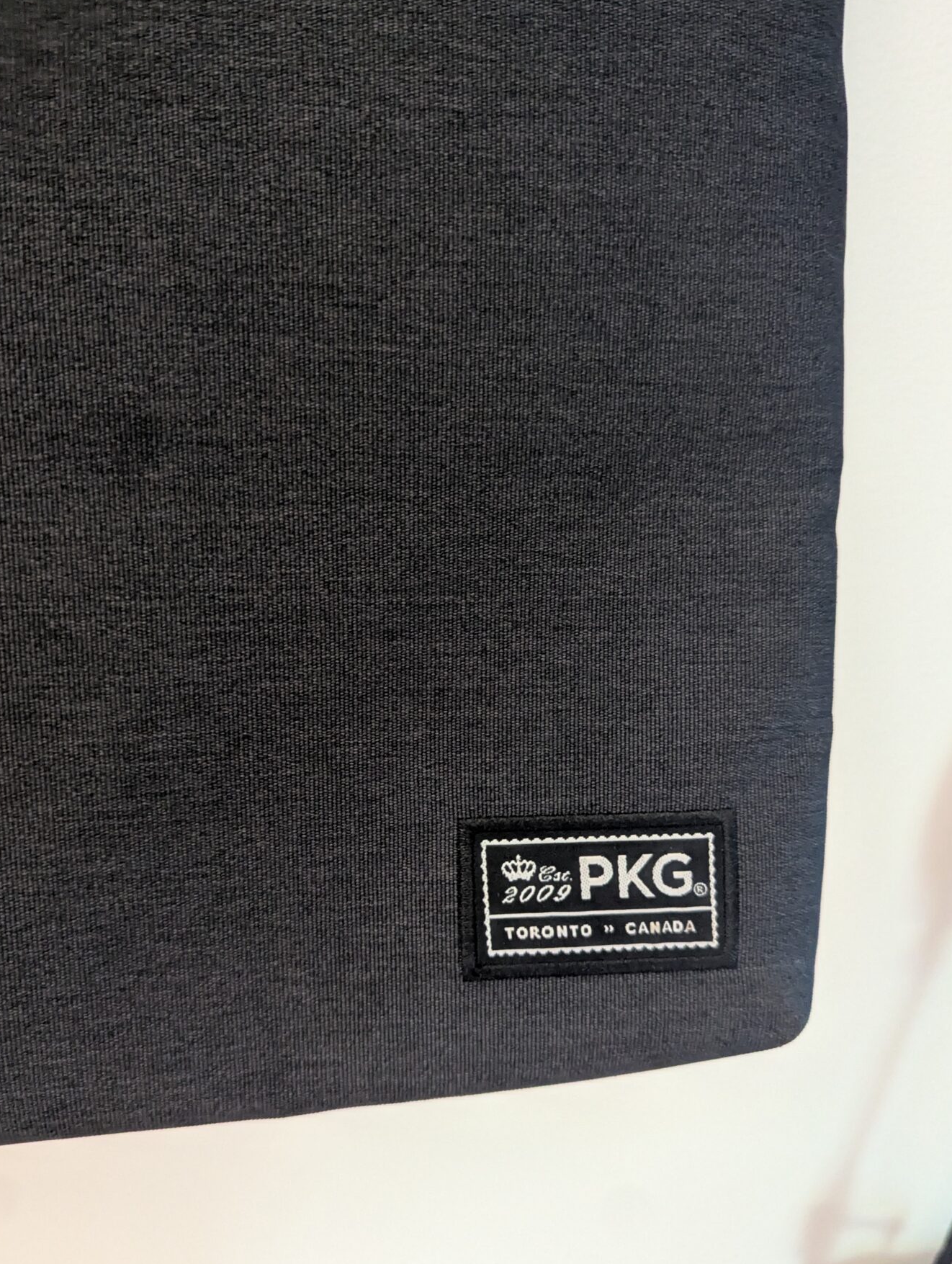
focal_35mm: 28
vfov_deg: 63.2
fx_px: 1024
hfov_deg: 49.9
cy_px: 696
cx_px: 477
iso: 2504
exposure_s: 1/40
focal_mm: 6.81
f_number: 1.85
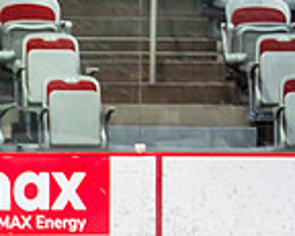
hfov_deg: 4.0
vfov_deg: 3.2
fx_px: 4144
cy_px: 411
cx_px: -243
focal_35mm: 475
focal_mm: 105
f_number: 2.8
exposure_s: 1/640
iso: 400
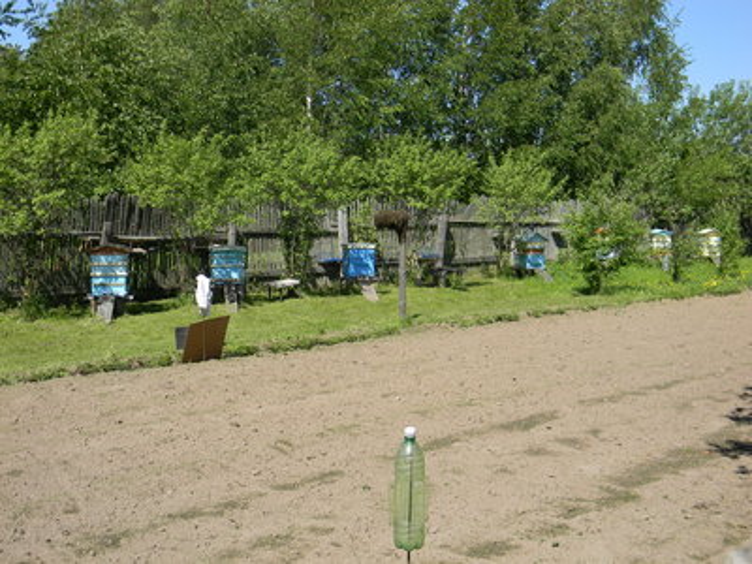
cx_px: 376
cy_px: 282
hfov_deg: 45.8
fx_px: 891
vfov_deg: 35.1
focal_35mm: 41
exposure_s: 1/608
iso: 80
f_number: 3.8
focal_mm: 7.3
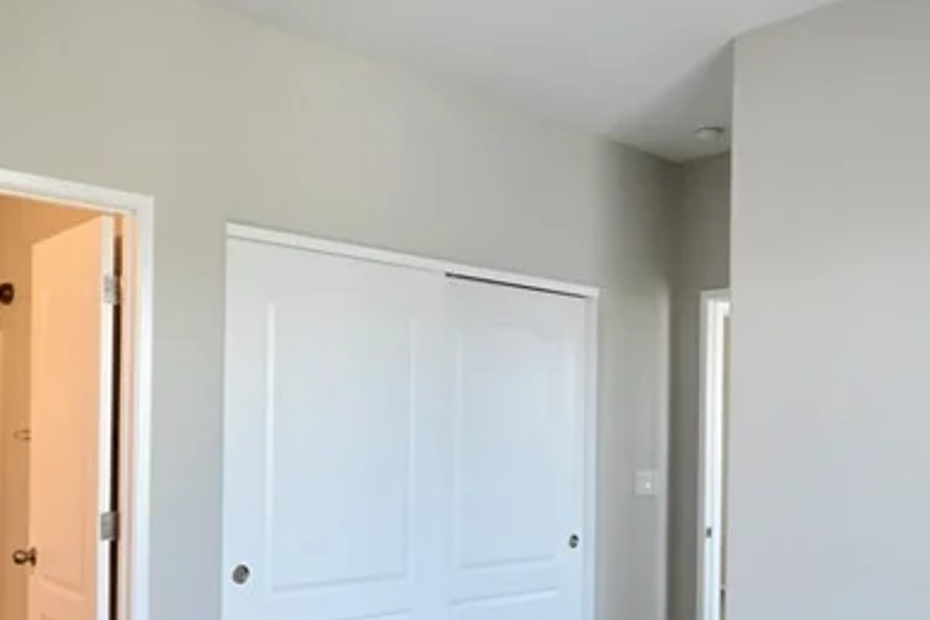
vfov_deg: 35.4
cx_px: 550
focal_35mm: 37
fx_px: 956
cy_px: 434
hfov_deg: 51.6
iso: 6400
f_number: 16
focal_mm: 14
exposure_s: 1/60
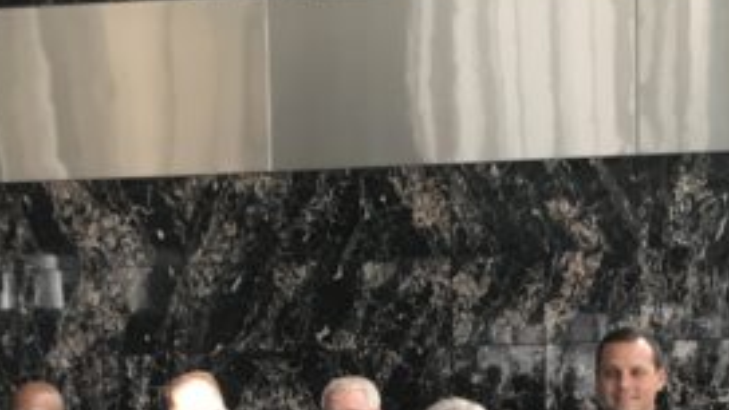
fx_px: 2223
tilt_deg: -3.9
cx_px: 239
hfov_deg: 18.6
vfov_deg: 10.3
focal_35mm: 115
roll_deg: +2.0
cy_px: 523
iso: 25
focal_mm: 3.99
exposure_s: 1/60
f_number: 1.8
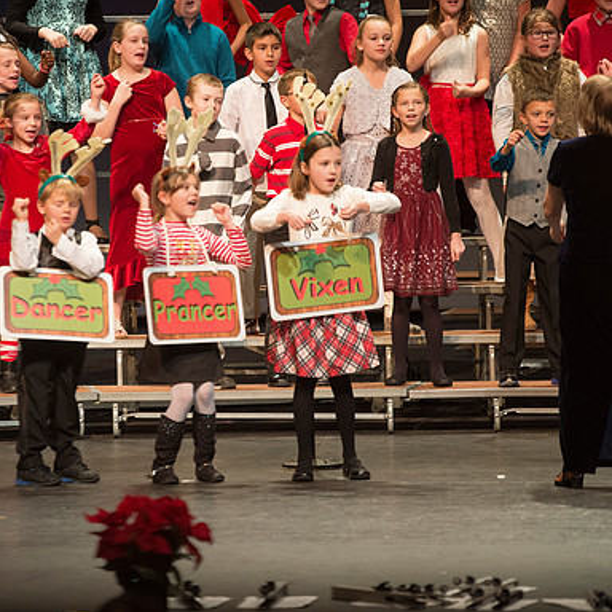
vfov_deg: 6.8
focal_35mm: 257
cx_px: 233
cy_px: 305
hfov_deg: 6.8
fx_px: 5141
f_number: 2.8
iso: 2500
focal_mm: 200
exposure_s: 1/250
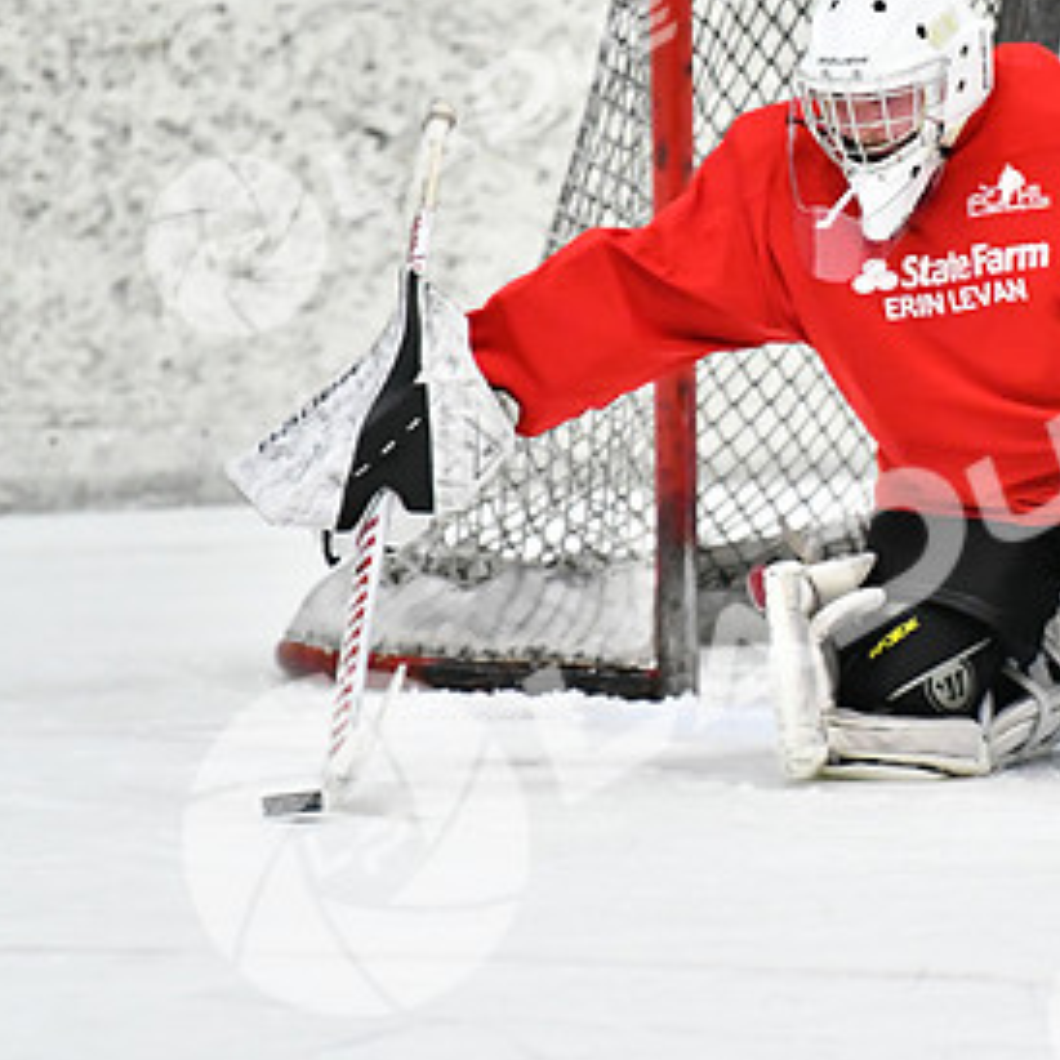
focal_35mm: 512
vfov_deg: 3.4
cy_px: 447
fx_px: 17738
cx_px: 1041
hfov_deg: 3.4
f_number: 2.8
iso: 5000
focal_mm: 190
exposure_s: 1/1250
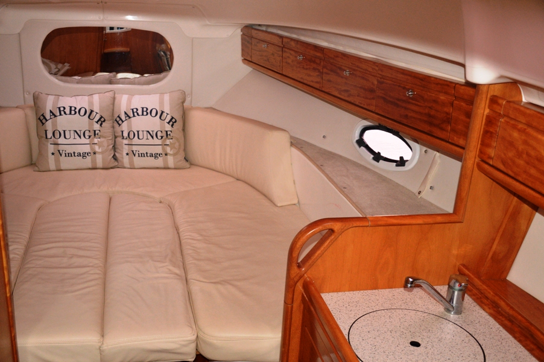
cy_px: 181
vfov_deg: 34.2
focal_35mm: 39
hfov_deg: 49.6
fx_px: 589
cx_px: 272
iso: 1000
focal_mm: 26
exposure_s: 1/200
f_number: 3.8
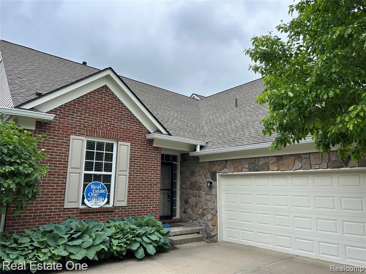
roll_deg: -0.1
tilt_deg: +12.7
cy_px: 137
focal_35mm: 26
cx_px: 183
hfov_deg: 67.3
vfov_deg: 53.1
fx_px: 275
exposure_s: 1/1597
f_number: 1.5
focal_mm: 5.7
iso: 50
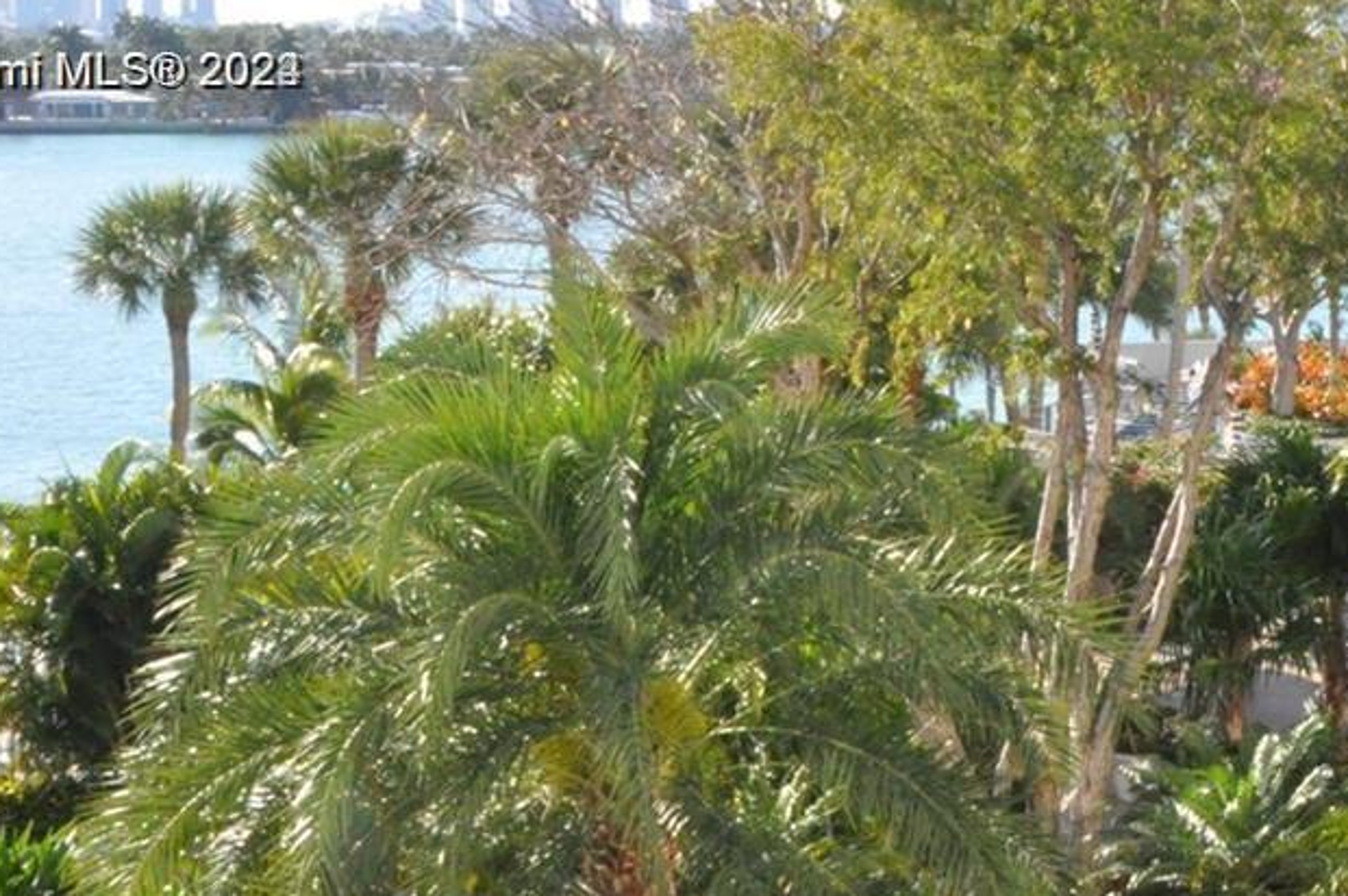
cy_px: 74
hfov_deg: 23.9
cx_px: 1346
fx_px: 3041
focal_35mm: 81
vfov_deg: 16.5
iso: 1600
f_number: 25
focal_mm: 21
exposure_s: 1/200
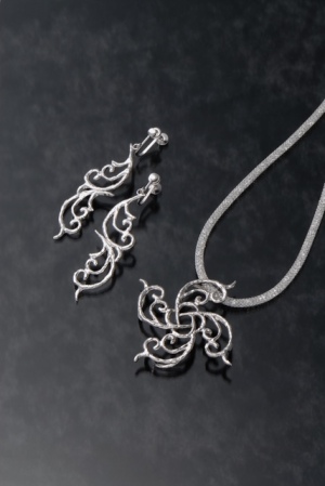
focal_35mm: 158
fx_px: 2129
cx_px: 162
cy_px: 243
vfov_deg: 13.0
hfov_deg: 8.7
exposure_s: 1/125
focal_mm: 105
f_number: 18
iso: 100
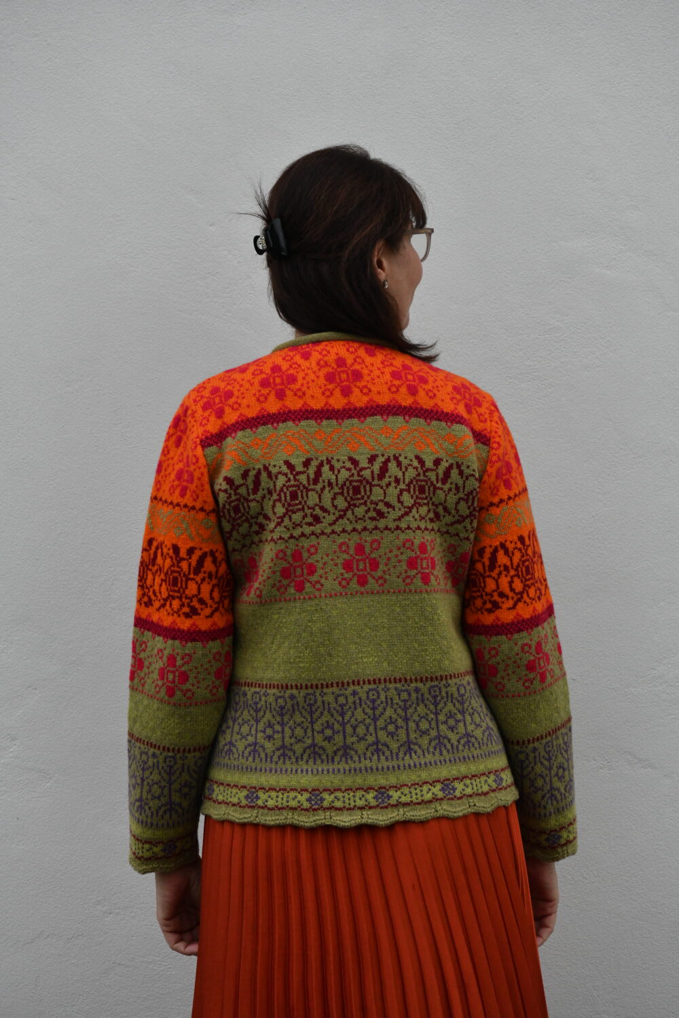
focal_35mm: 70
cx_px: 340
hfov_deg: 19.5
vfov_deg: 28.8
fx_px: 1980
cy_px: 509
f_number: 6.7
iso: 3200
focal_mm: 70
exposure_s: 1/180
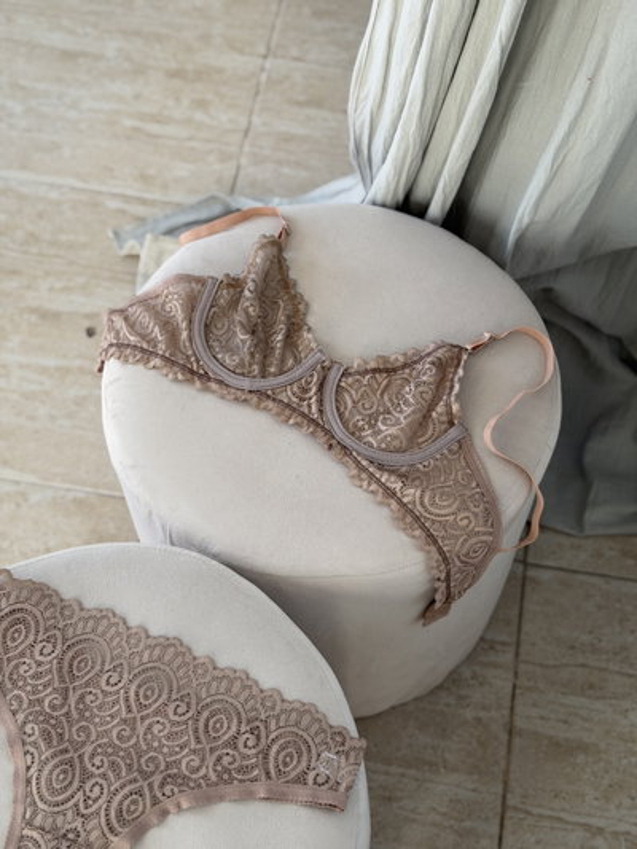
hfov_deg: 30.3
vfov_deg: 39.6
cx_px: 318
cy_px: 424
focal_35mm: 48
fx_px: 1177
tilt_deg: -62.1
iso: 50
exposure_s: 1/186
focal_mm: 6.76
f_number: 1.78
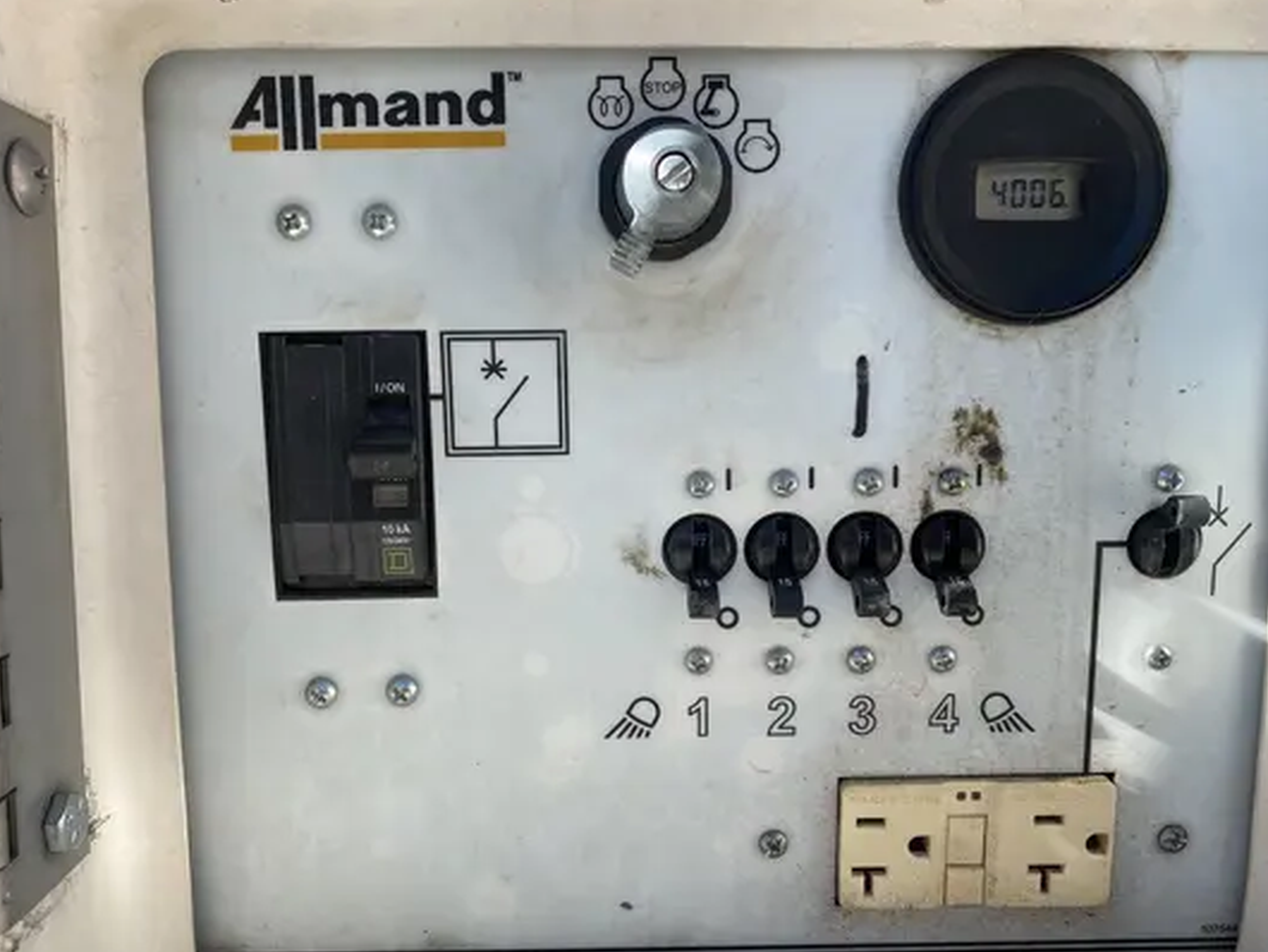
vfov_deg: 51.4
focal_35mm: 27
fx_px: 989
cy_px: 487
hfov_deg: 65.3
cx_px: 612
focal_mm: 4.25
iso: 32
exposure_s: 1/845
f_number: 1.8
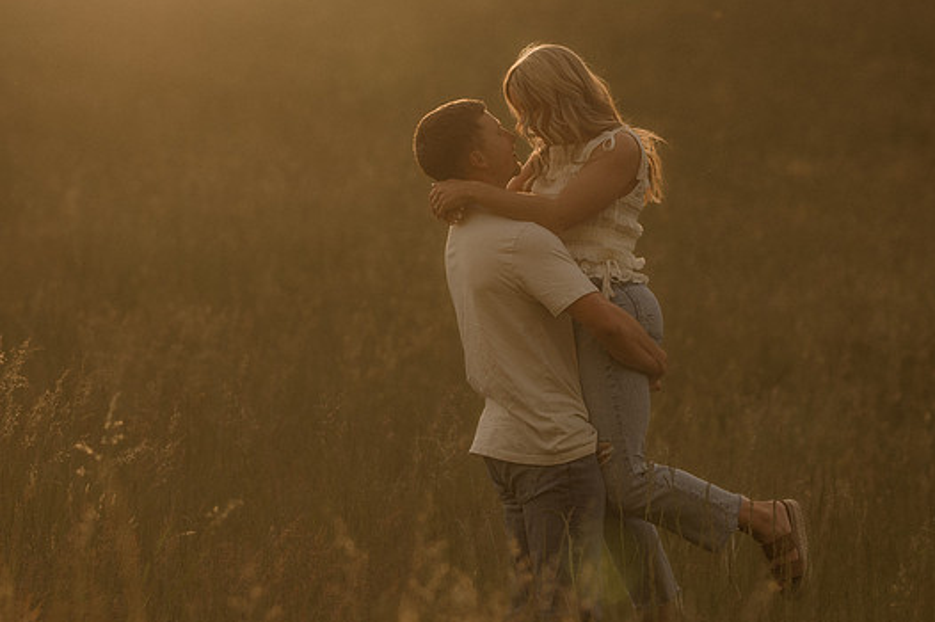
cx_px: 487
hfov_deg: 14.7
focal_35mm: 140
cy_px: 295
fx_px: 3634
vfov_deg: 9.8
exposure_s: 1/2500
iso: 250
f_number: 2
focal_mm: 85
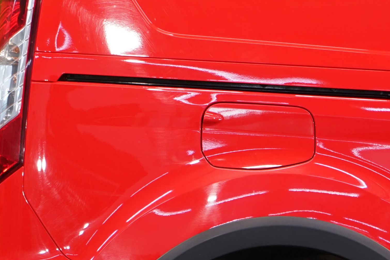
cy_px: 156
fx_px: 3033
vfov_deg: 4.9
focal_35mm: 280
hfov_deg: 7.3
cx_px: 84
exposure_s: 1/25
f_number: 5.6
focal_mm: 70
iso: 400
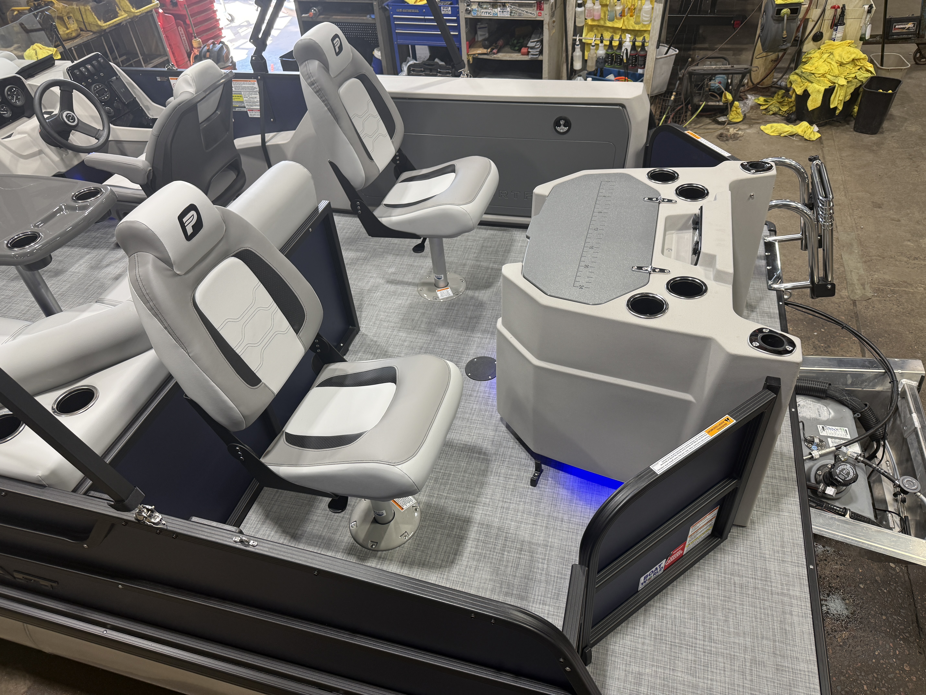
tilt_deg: -39.7
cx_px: 463
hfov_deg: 71.6
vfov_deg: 56.8
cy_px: 348
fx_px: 642
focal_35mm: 24
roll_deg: +6.2
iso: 100
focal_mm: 6.76
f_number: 1.78
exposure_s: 1/120
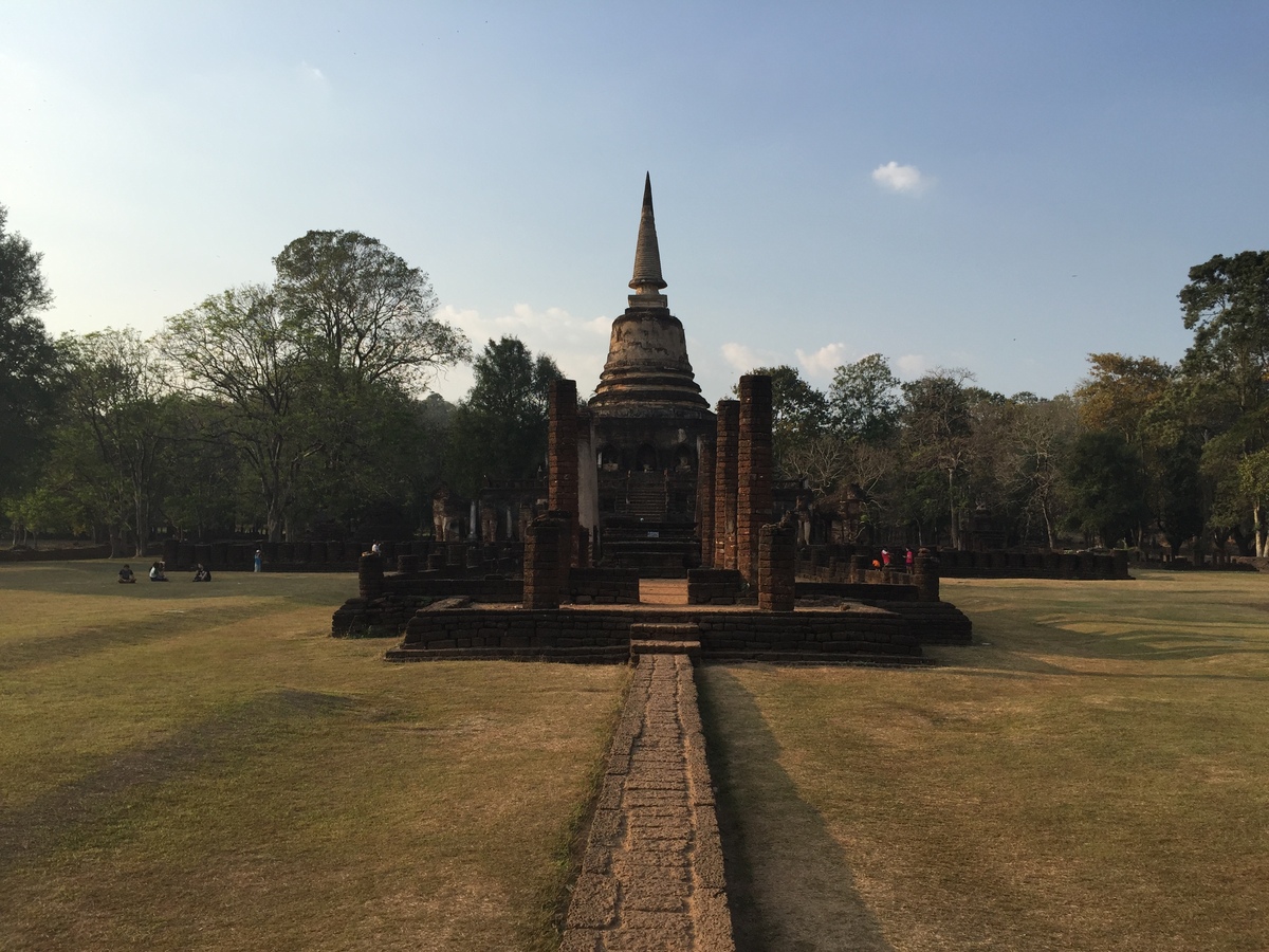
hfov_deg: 61.7
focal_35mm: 29
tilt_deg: +3.6
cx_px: 634
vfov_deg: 48.2
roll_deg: -1.1
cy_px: 476
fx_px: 1063
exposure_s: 1/1412
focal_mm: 4.15
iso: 32
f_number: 2.2
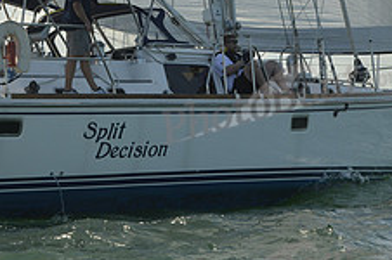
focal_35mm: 180
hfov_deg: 11.4
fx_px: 1957
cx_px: 73
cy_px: 34
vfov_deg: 7.6
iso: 280
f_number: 14
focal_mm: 70
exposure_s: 1/500
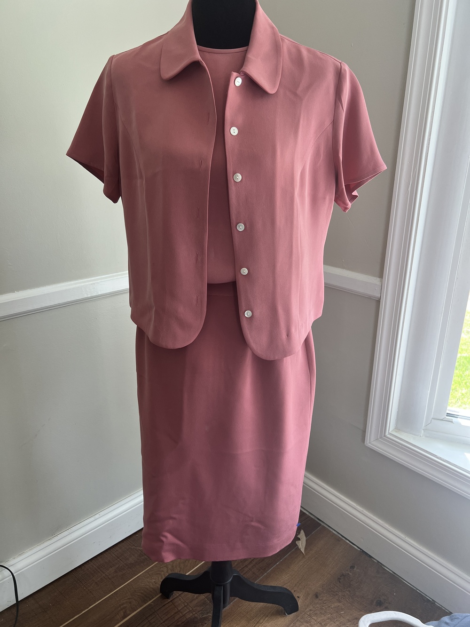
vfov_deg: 67.3
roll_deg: -0.6
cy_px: 314
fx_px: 471
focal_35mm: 26
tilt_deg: -20.3
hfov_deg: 53.1
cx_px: 235
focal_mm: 5.7
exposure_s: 1/121
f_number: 1.5
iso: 64
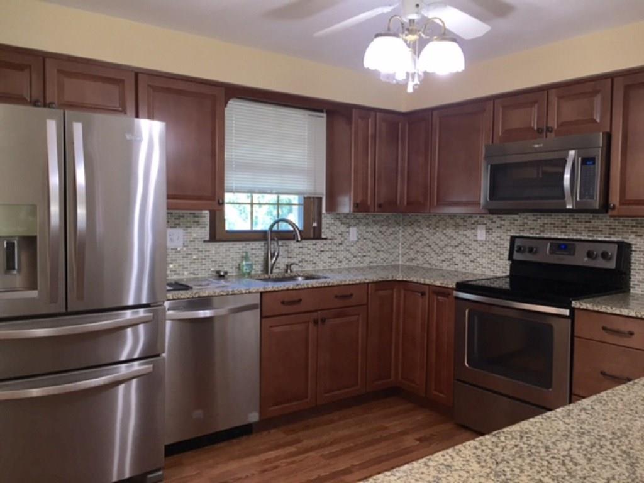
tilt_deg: -4.0
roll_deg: +0.2
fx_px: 540
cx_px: 322
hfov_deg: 61.7
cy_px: 242
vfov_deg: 48.2
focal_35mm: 29
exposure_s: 1/30
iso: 50
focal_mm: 4.15
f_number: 2.2
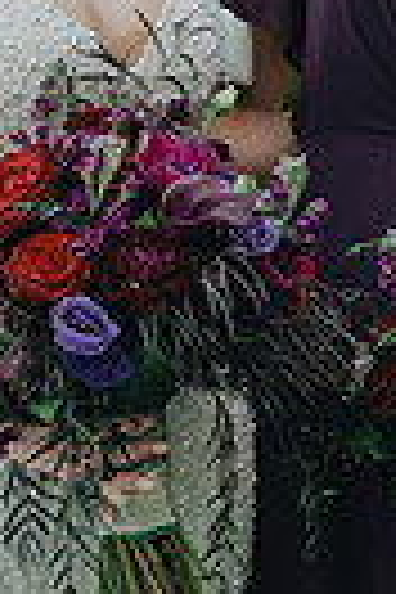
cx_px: 144
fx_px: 7325
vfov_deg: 4.6
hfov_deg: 3.1
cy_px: -14
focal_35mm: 444
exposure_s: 1/800
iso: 800
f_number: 4
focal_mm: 130
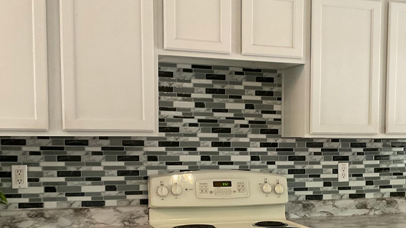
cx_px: 270
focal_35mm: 59
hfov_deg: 35.1
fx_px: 635
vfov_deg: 20.2
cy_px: 180
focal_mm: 3
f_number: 1.8
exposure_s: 1/60
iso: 160
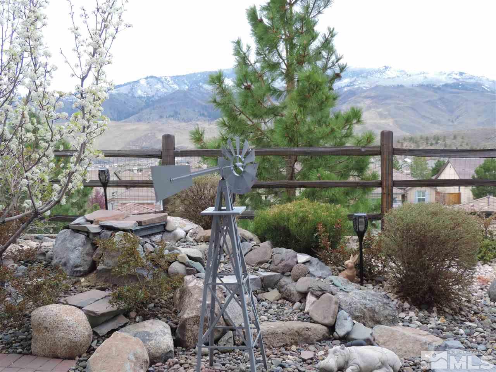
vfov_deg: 36.0
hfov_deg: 46.8
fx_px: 573
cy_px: 186
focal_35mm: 40
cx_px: 248
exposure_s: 1/50
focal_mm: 7.1
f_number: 3.3
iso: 125
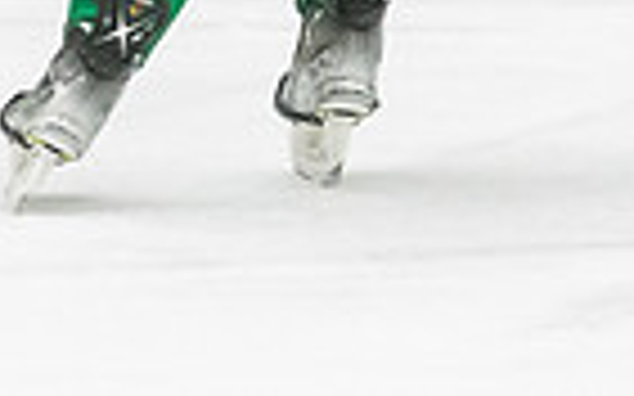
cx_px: 55
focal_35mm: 859
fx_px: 14836
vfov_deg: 1.5
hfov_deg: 2.4
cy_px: -433
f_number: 2.8
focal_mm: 86
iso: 3200
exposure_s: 1/800
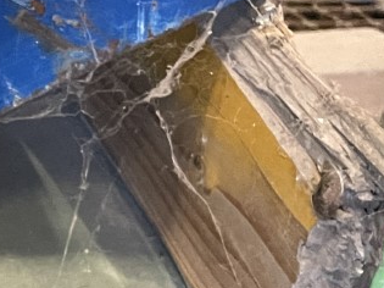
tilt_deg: -39.5
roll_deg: -7.1
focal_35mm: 119
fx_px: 1320
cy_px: 405
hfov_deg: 15.1
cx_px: -226
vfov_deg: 12.0
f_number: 1.6
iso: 640
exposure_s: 1/25
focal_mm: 4.2
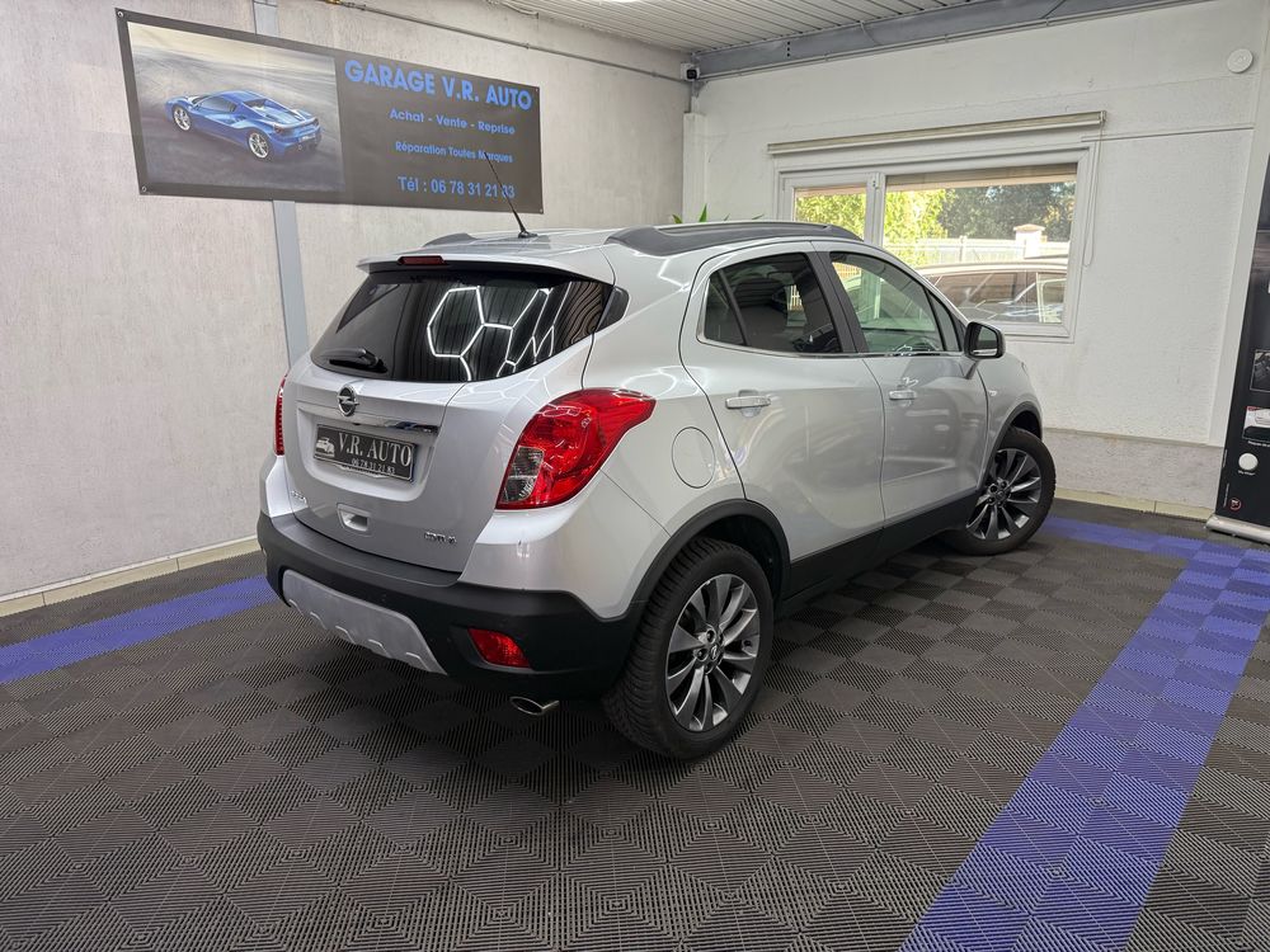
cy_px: 476
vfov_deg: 56.8
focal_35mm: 24
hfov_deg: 71.6
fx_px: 881
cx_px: 635
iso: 160
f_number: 1.78
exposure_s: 1/121
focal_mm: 6.76
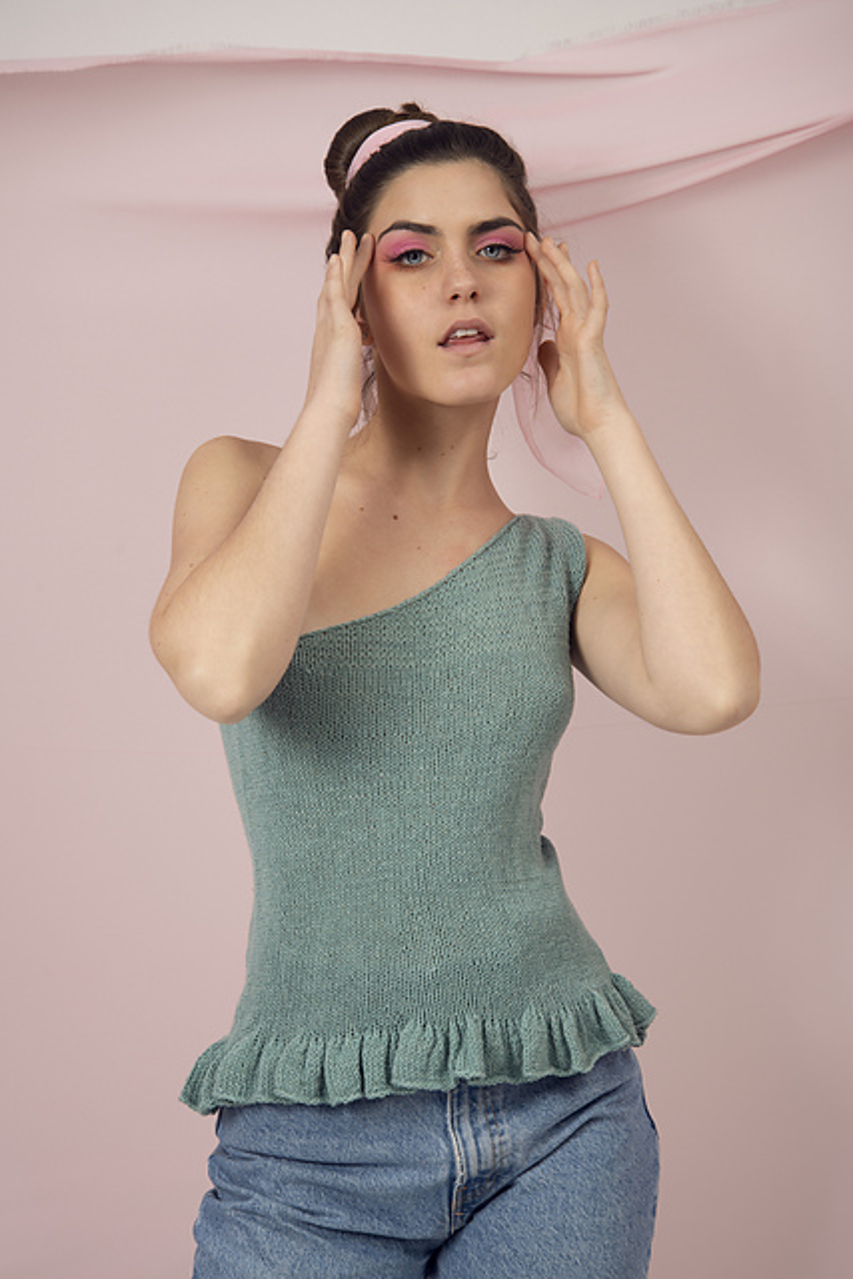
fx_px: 3019
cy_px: 640
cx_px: 426
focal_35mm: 85
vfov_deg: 23.9
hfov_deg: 16.1
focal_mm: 85
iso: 125
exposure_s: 1/200
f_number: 9
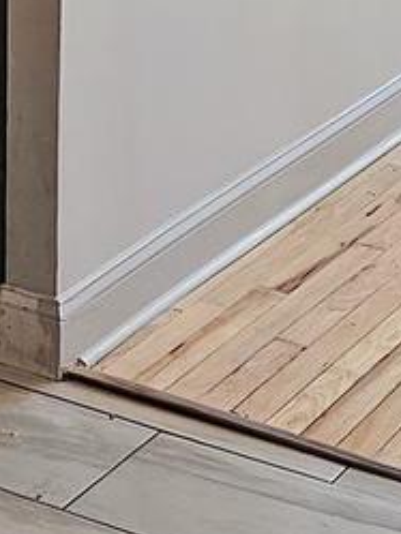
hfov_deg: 10.2
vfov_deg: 13.6
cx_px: -139
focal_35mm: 142
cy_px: -51
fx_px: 2191
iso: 1000
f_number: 1.7
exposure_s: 1/120
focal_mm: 6.3
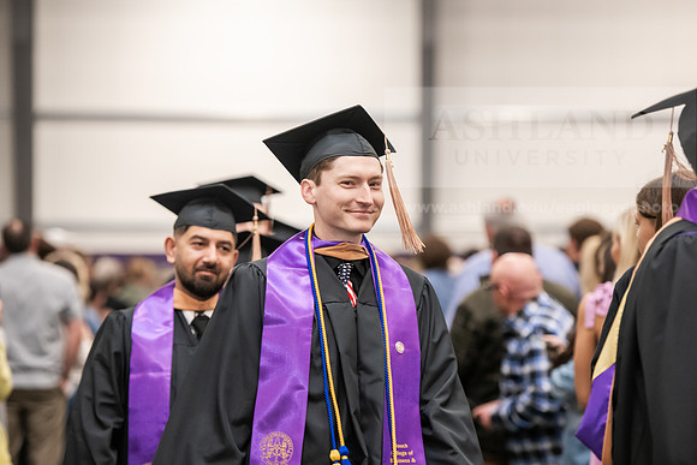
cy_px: 232
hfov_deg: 15.2
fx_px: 2614
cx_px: 348
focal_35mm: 135
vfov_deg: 10.2
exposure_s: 1/200
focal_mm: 135
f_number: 3.2
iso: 2500
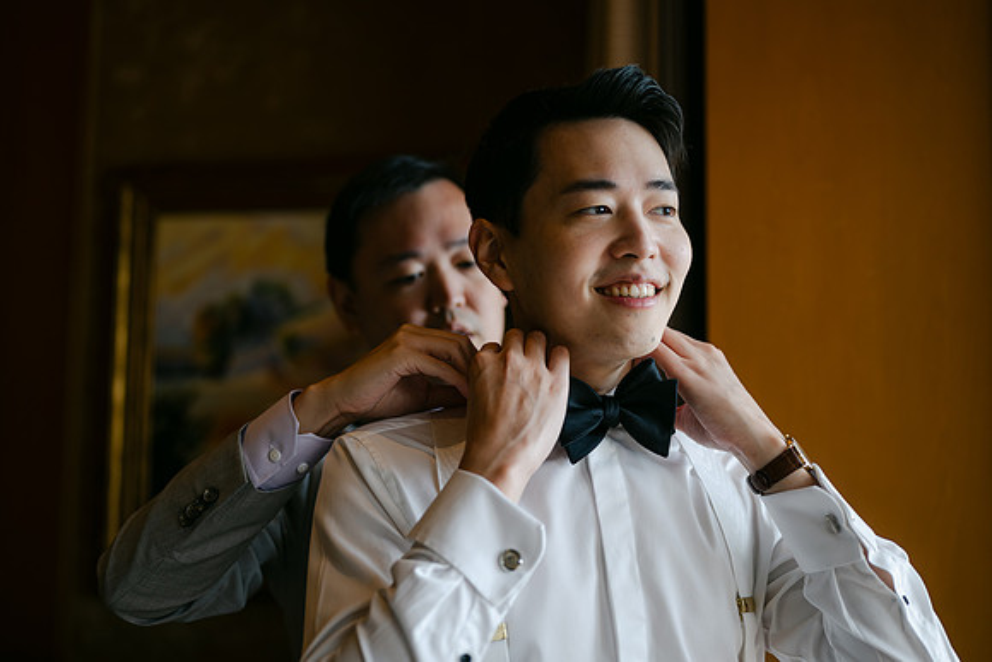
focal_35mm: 50
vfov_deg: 27.0
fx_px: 1378
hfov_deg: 39.6
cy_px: 331
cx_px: 496
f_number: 1.8
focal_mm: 50
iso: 64
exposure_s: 1/200
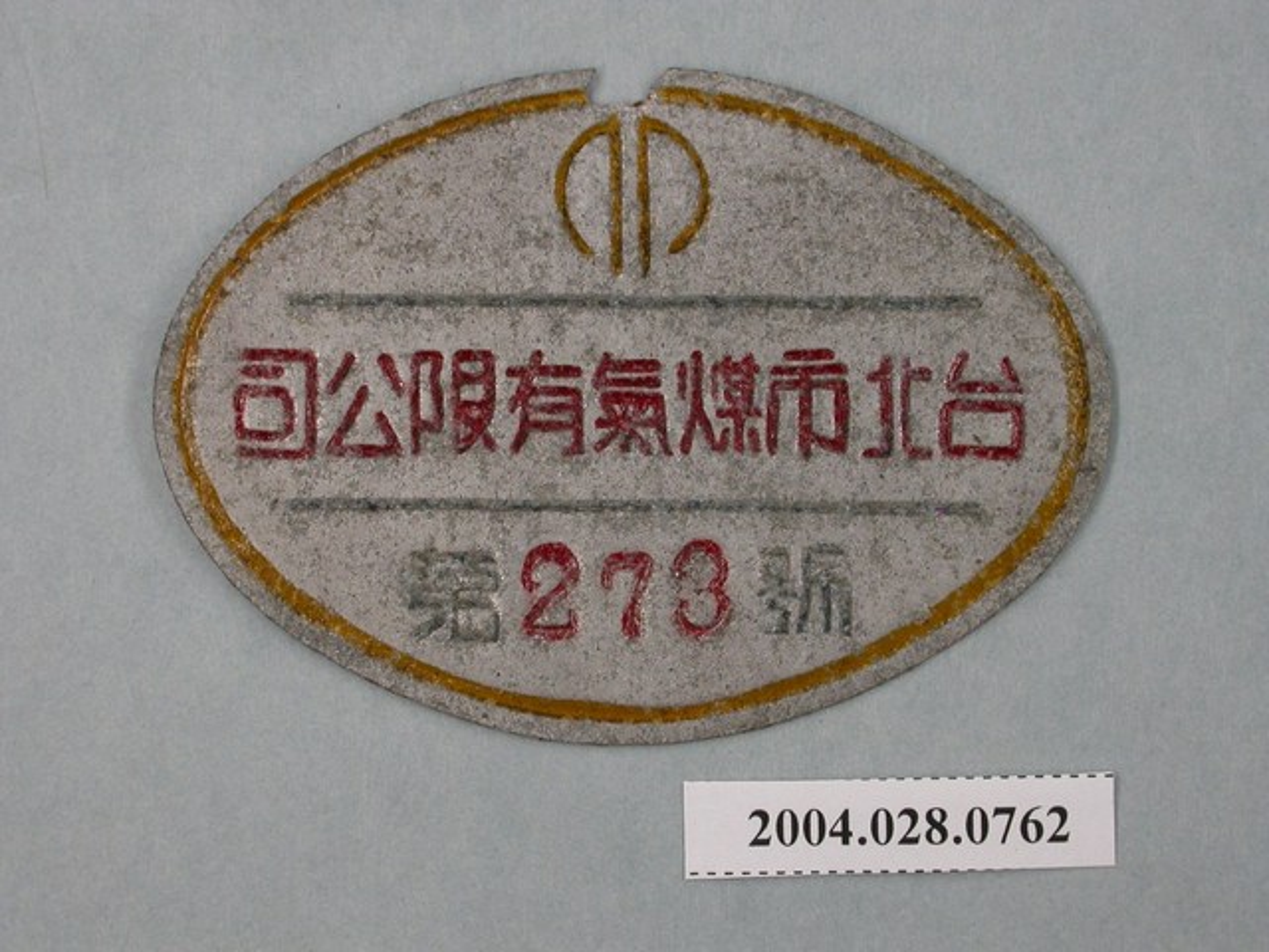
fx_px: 4143
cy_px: 476
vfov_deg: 13.1
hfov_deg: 17.4
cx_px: 634
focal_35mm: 113
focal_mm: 23.5
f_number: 4.8
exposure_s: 1/30
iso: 100
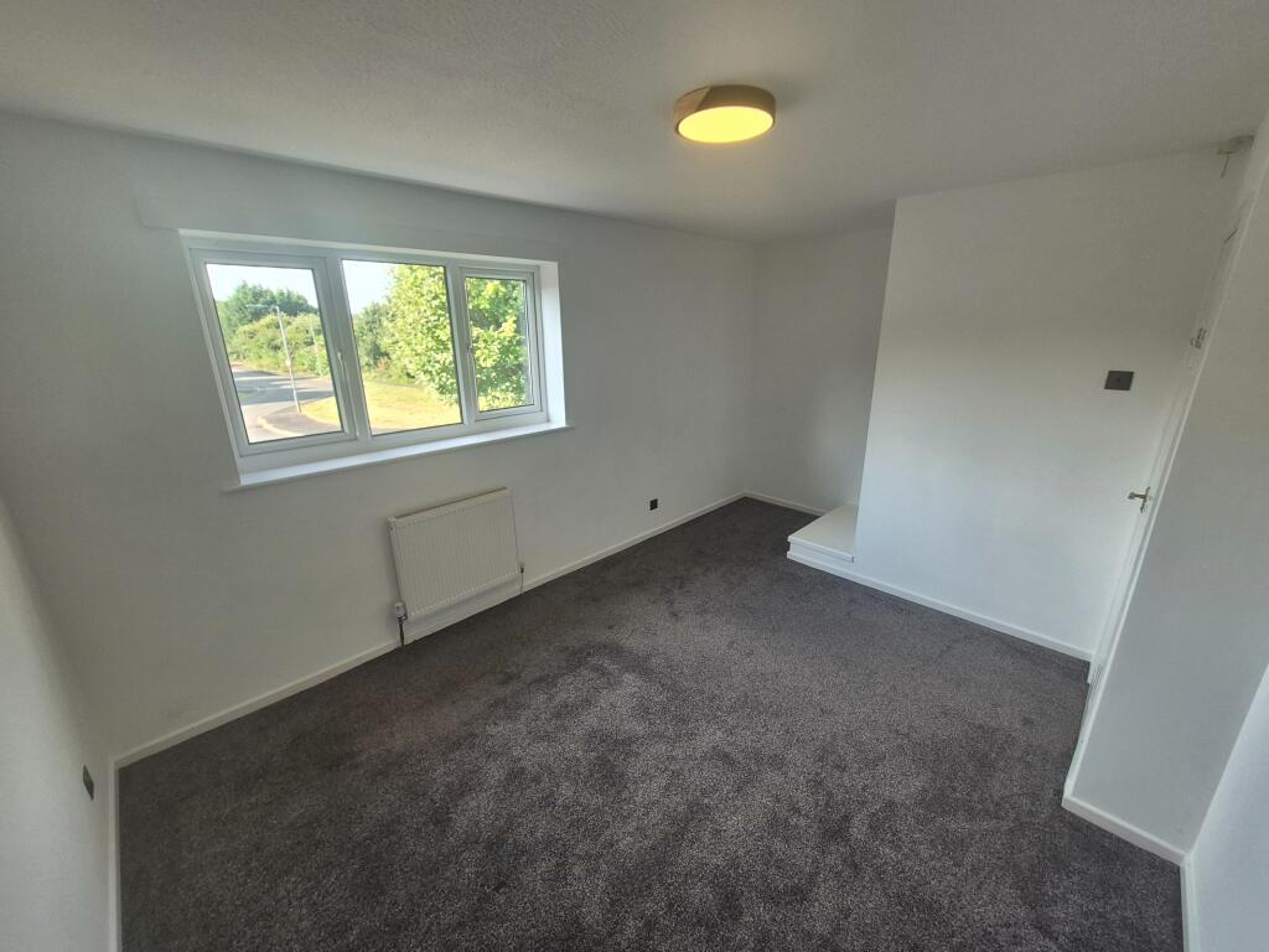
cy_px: 476
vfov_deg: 89.9
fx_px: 477
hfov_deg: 106.2
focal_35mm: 13
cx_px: 634
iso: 64
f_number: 2.2
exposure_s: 1/100
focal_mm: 1.74
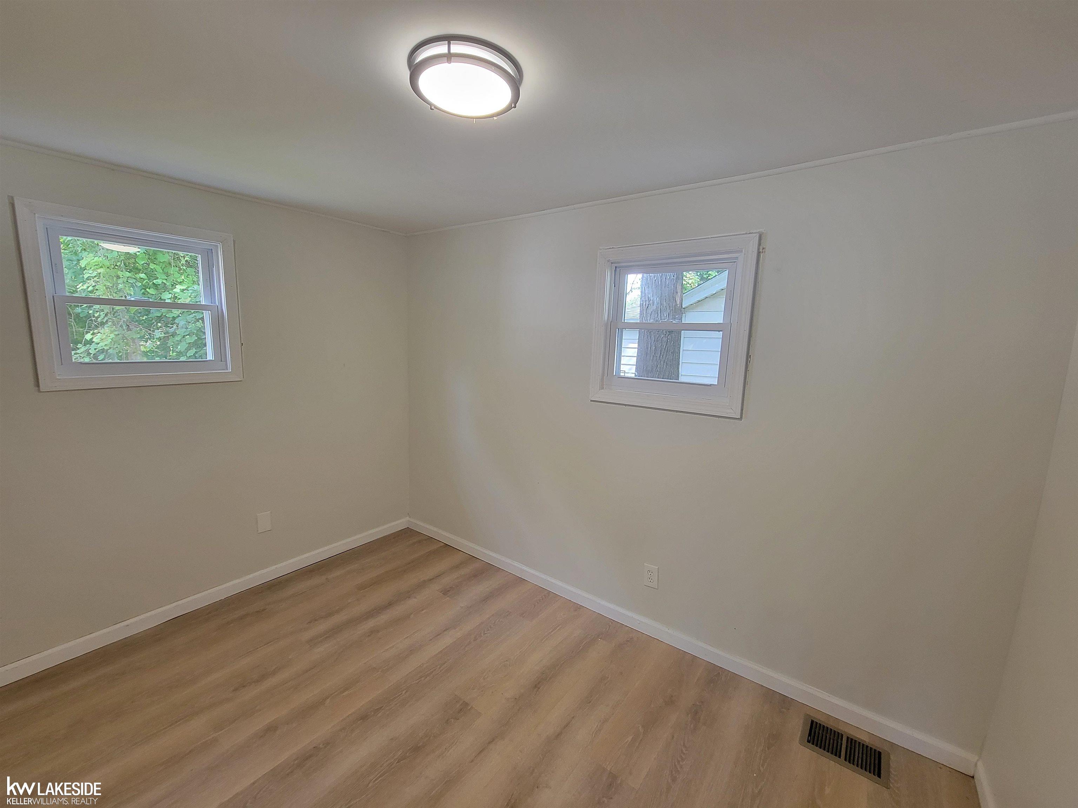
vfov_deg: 89.9
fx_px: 405
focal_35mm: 13
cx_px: 539
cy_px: 404
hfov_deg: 106.2
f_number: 2.2
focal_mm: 2.2
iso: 160
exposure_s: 1/60
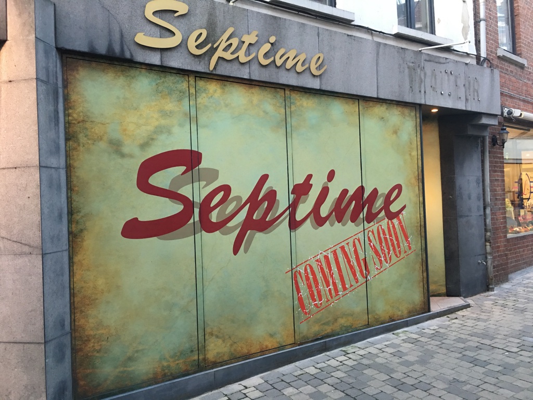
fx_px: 447
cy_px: 200
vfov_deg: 48.2
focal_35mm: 29
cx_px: 266
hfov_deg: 61.7
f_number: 2.2
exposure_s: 1/17
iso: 80
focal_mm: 4.15
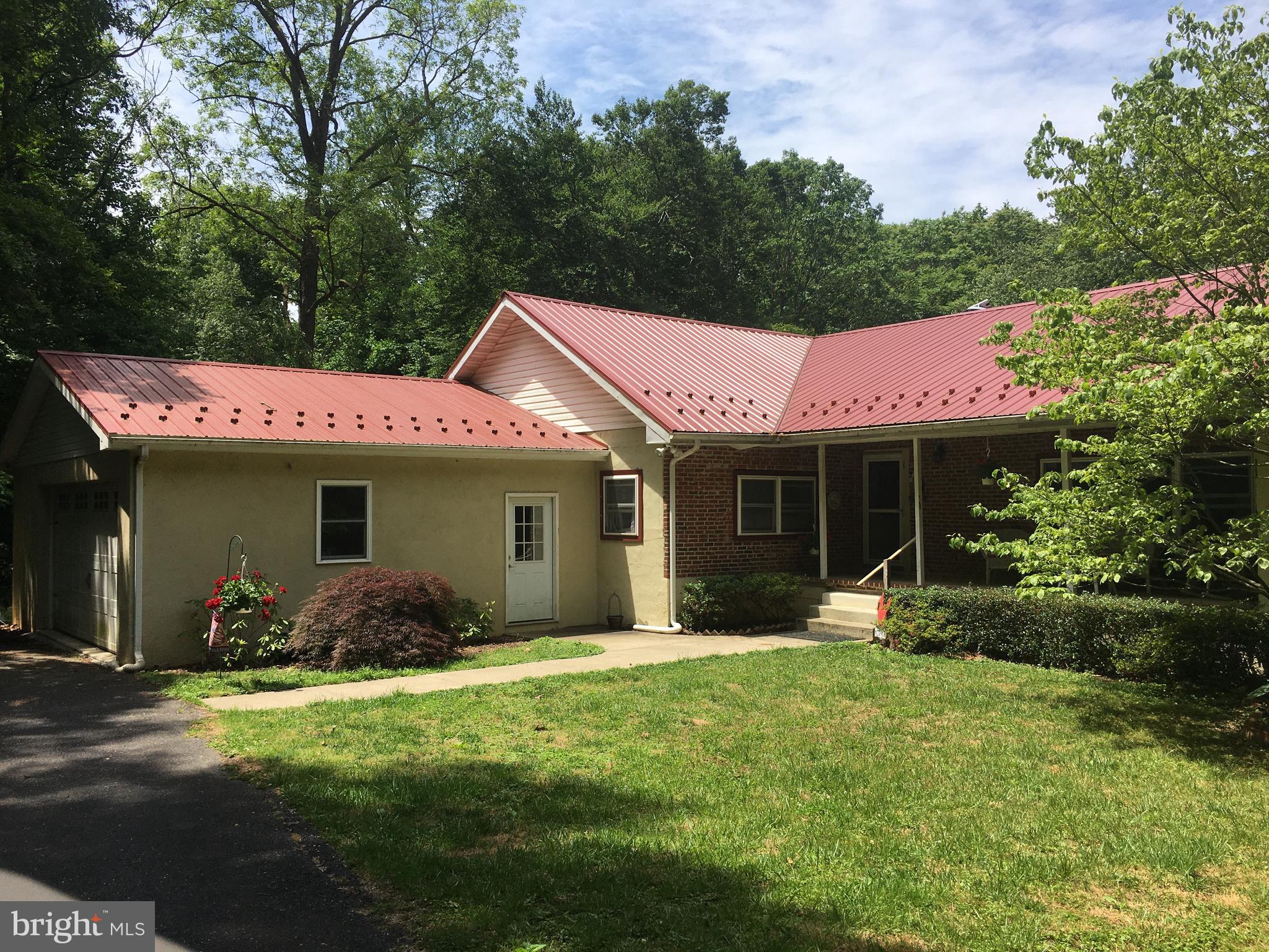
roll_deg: +1.5
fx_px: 1063
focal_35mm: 29
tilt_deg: +2.1
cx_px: 634
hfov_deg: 61.7
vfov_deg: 48.2
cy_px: 476
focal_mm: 4.15
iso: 25
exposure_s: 1/1304
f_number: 2.2
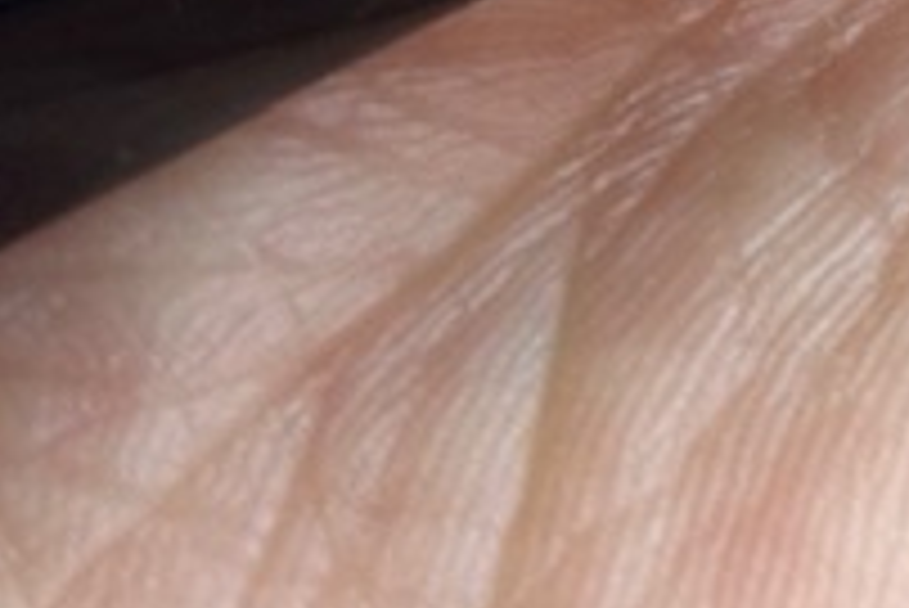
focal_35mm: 316
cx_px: 2588
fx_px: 7984
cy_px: -1374
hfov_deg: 6.1
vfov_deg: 4.2
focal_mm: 6.86
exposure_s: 1/310
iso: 64
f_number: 1.78
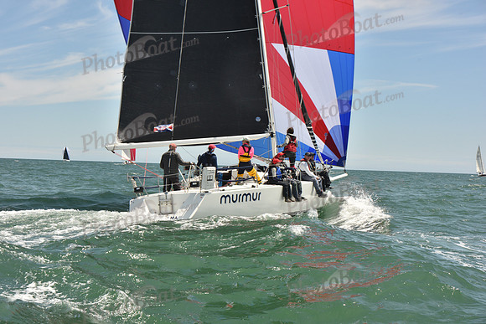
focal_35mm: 70
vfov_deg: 19.5
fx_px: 945
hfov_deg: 28.8
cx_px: 243
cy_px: 162
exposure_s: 1/800
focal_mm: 70
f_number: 10
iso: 320
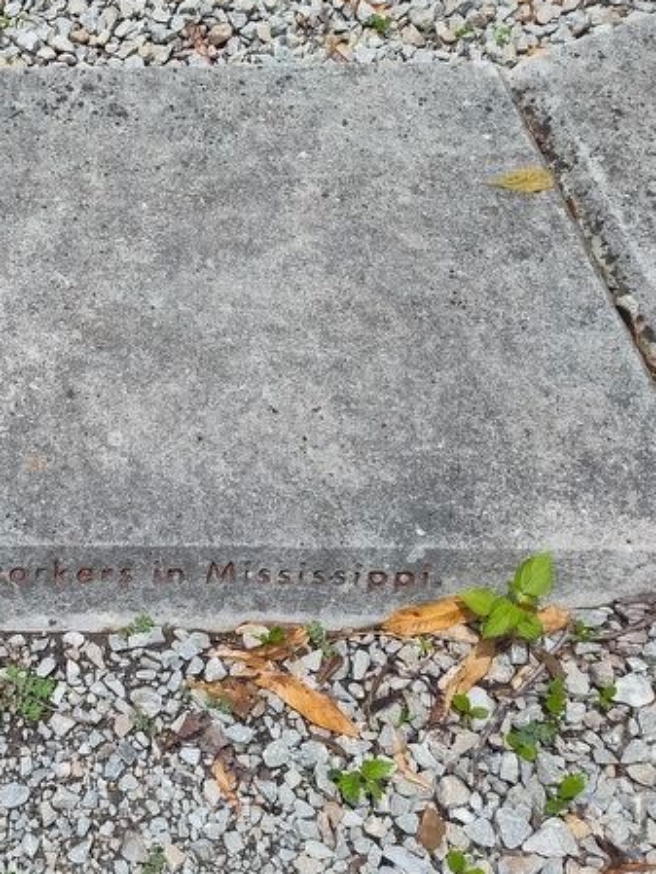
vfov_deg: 45.8
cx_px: -76
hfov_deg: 31.1
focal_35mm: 41
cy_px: 432
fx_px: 1035
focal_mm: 5.56
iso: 100
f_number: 1.8
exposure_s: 1/1122
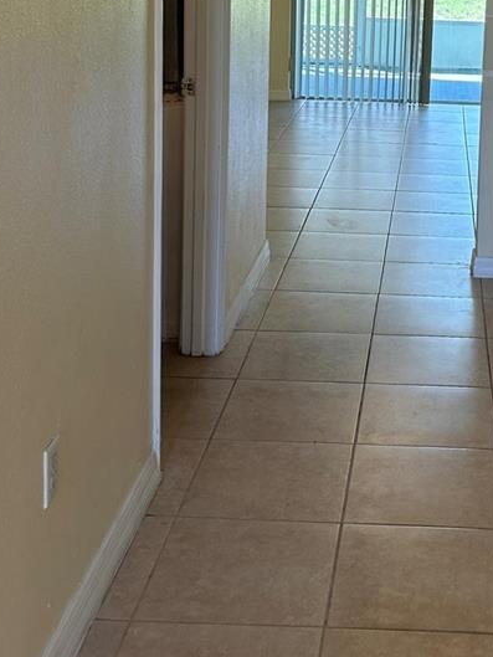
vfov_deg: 31.1
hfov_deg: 24.2
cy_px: 61
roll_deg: -3.0
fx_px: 1120
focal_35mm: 59
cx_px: 441
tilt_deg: -8.1
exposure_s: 1/120
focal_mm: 5.7
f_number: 1.5
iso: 80
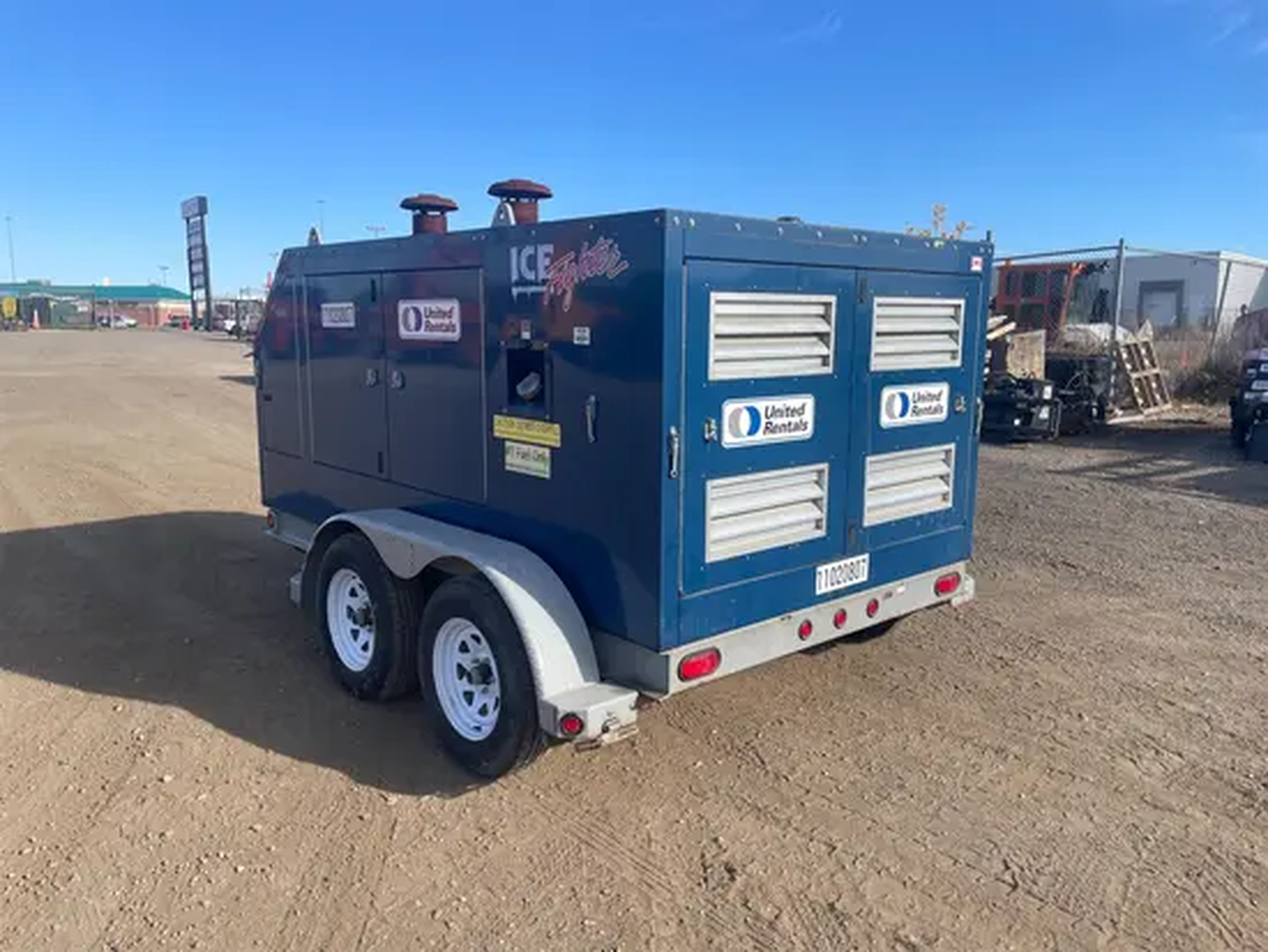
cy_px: 476
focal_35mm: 26
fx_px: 953
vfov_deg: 53.1
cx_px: 634
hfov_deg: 67.3
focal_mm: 4.2
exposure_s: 1/2257
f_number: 1.6
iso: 32
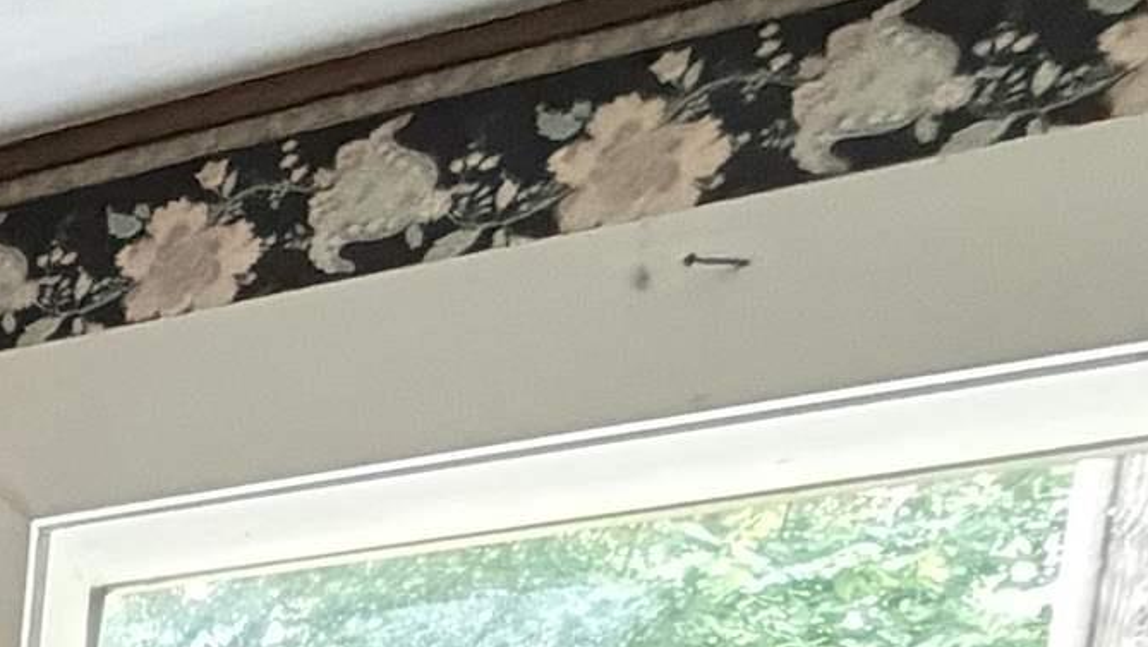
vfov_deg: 14.2
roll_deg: +0.7
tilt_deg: -5.4
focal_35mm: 70
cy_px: 1337
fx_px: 2132
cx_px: -1320
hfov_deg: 17.4
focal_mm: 2.22
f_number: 2.2
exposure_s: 1/60
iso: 800
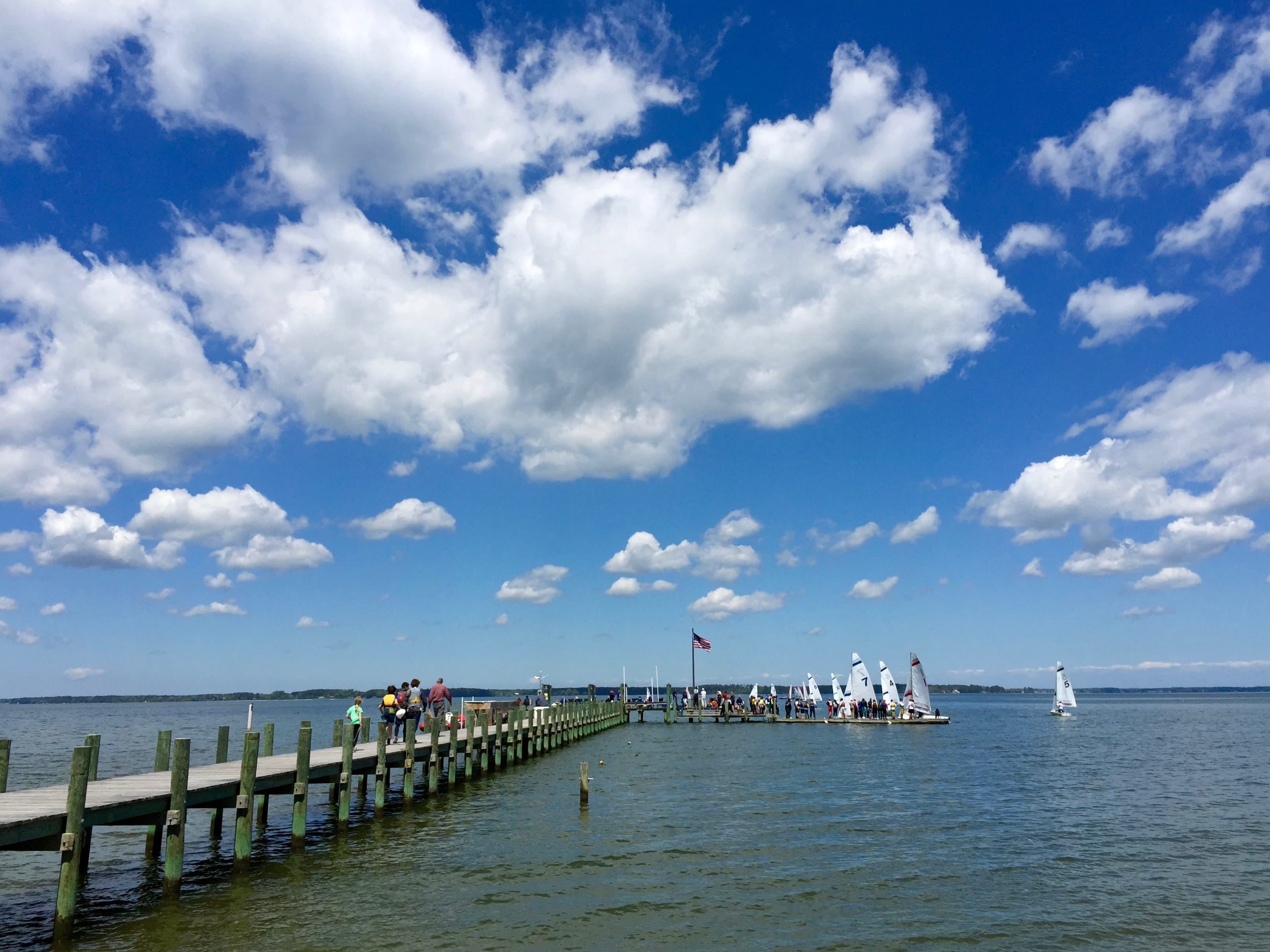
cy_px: 476
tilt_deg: +12.2
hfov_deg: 61.7
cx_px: 635
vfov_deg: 48.2
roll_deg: +1.6
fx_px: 1064
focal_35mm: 29
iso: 32
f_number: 2.2
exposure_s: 1/4405
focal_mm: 4.15
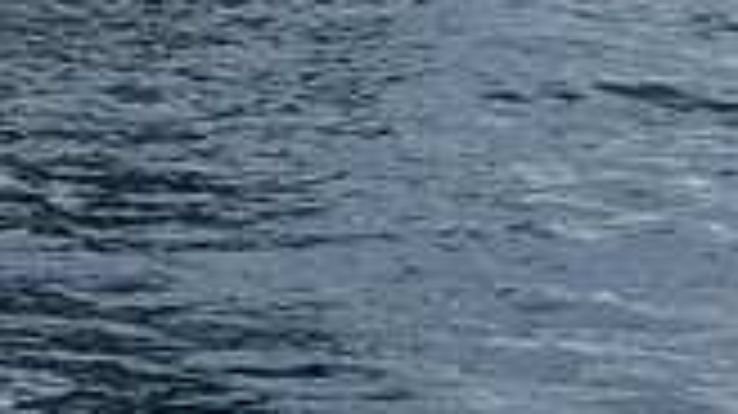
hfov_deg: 8.3
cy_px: -855
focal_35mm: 260
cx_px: 70
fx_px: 5085
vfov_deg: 4.5
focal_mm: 70
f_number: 9
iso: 250
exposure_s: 1/800
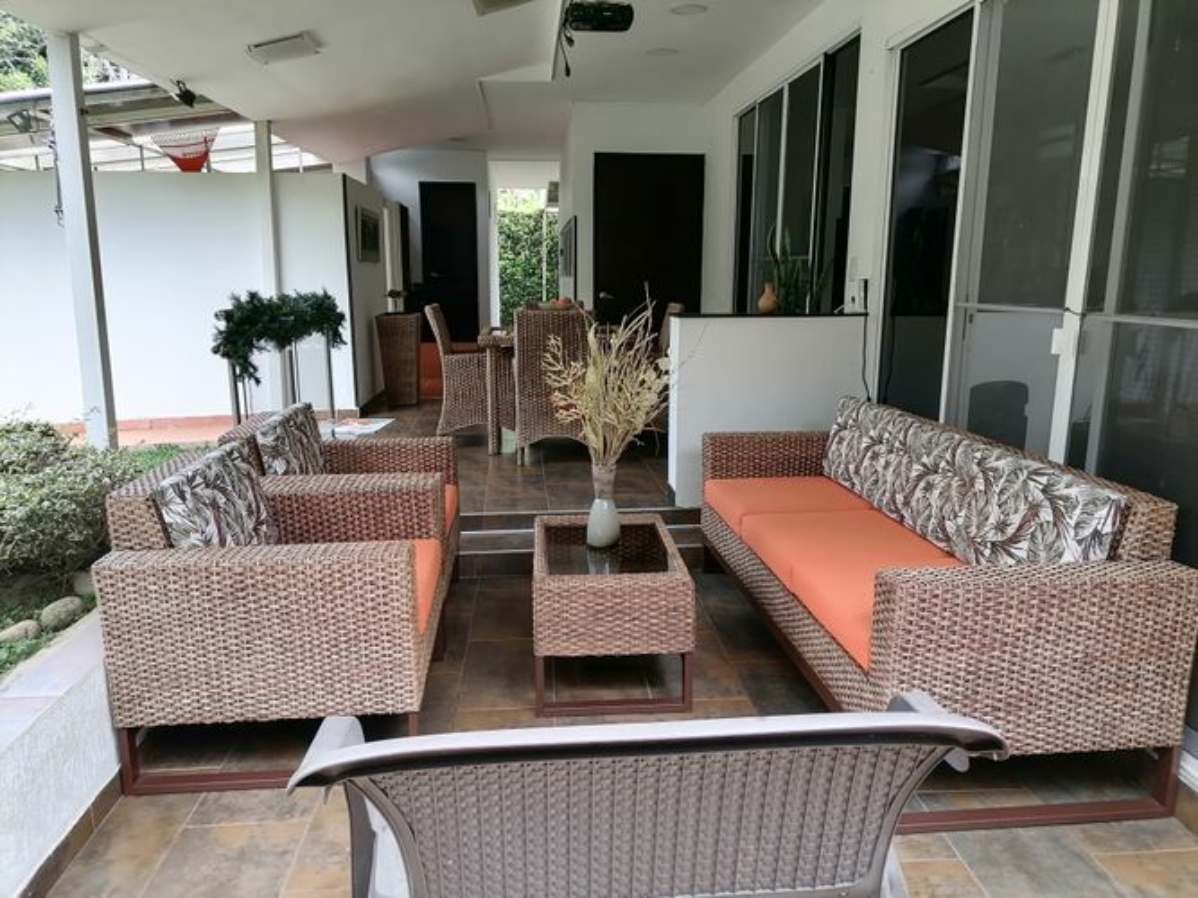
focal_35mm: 27
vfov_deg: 51.3
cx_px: 599
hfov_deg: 65.3
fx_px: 934
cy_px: 449
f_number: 1.8
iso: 50
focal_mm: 5.4
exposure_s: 1/120
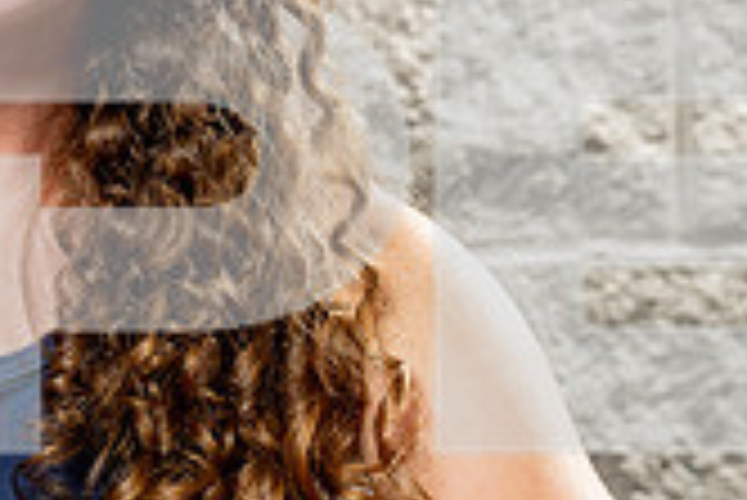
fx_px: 3863
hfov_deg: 10.8
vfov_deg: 7.4
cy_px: 224
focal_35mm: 186
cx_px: -216
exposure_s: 1/250
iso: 250
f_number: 5.6
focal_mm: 51
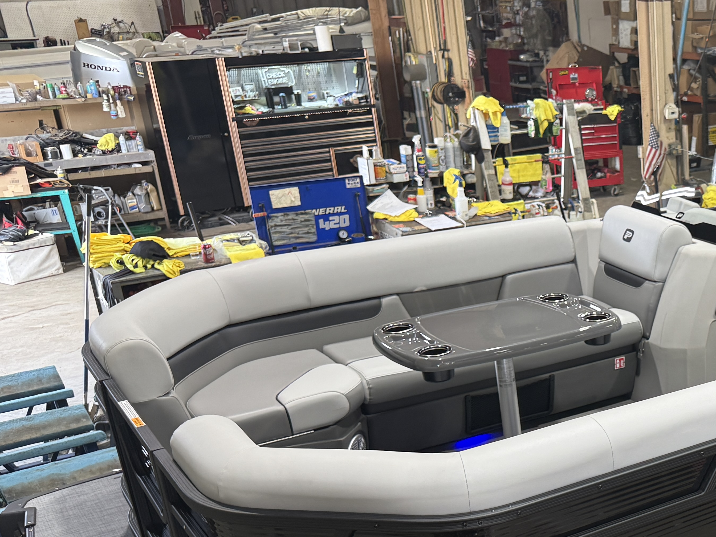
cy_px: 447
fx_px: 1055
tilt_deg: -24.8
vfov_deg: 27.8
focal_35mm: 51
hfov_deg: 33.8
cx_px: 739
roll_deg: +1.0
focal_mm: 6.76
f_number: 1.78
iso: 125
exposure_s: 1/120
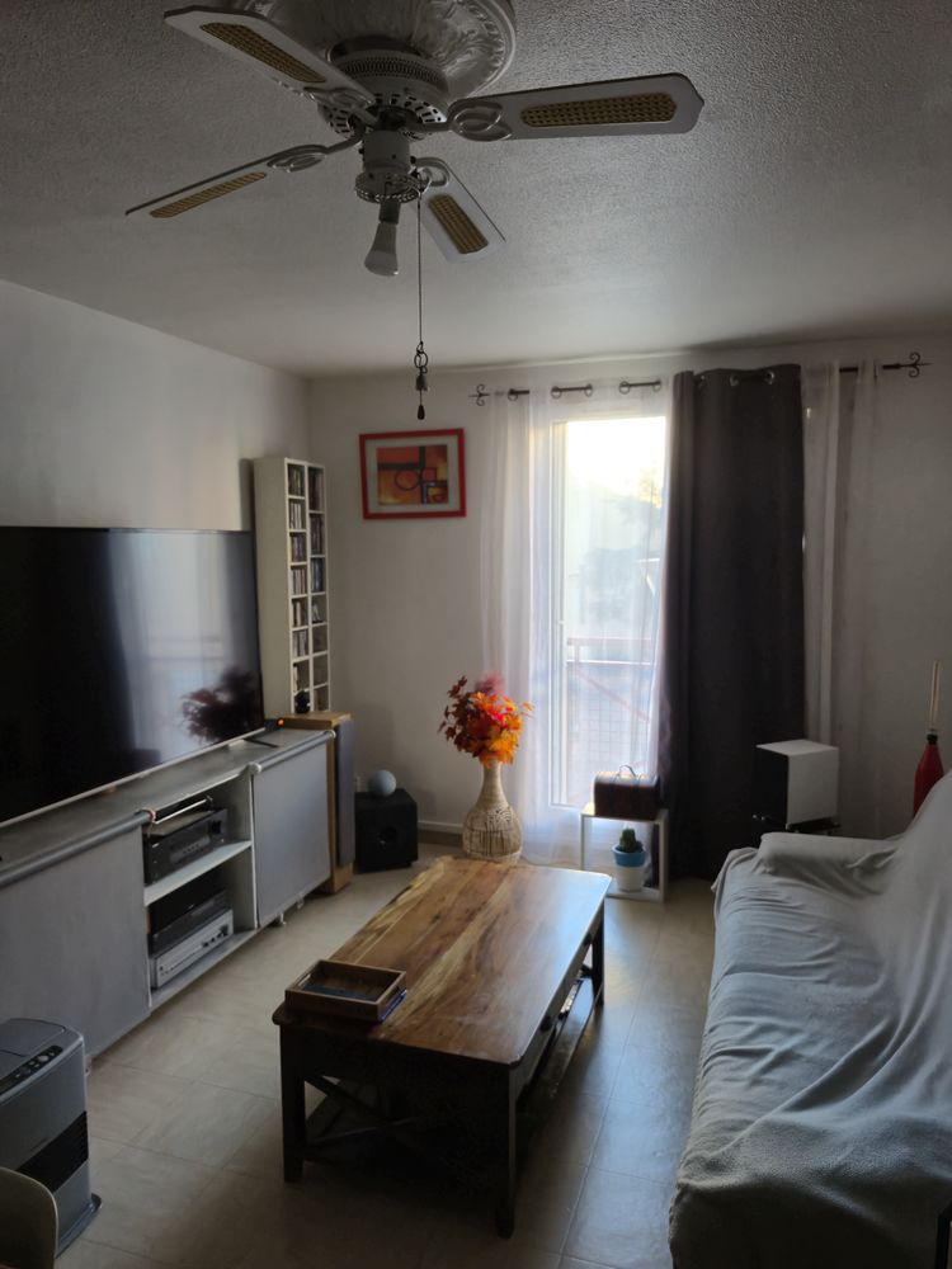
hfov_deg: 58.9
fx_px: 843
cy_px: 634
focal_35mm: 23
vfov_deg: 73.9
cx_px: 476
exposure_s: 1/50
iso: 160
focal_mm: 5.4
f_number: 1.8
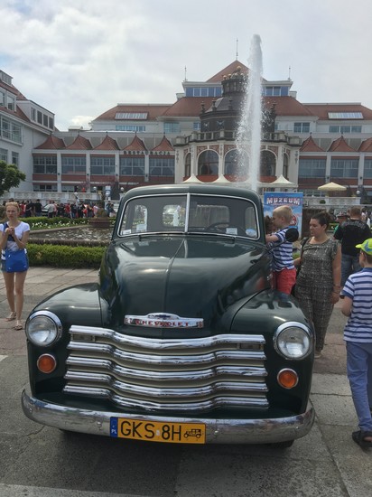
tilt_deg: -4.1
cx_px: 186
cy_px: 248
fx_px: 416
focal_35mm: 29
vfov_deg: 61.7
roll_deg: -1.4
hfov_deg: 48.2
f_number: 2.2
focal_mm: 4.15
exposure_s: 1/1221
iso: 25
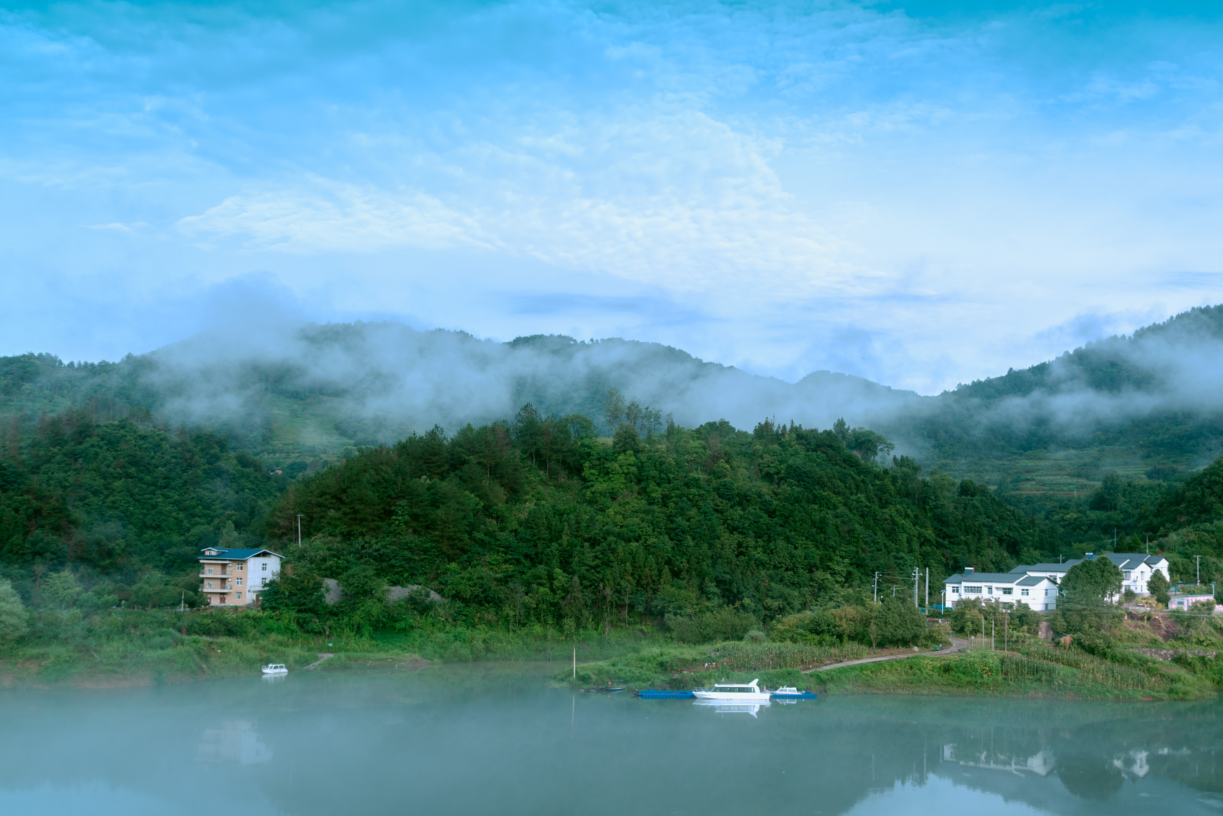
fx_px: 1393
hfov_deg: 47.1
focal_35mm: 41
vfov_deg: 32.6
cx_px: 735
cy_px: 490
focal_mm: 30
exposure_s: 1/160
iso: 100
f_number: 7.1
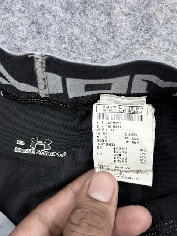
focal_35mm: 48
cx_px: 88
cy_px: 118
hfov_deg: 30.3
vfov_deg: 39.7
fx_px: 327
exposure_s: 1/100
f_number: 1.78
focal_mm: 6.76
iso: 50
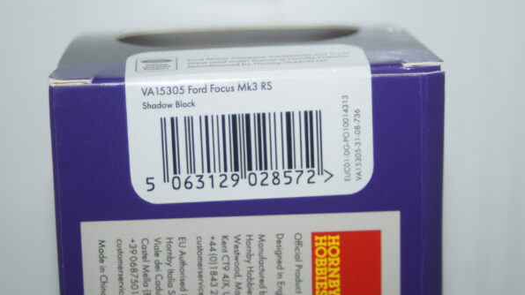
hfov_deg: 19.3
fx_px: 1544
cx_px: 264
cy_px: 126
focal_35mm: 111
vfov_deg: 10.9
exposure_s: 1/100
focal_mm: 70
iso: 250
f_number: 5.6
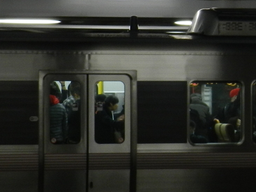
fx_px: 1451
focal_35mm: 196
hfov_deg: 10.0
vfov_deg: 7.6
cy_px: 65
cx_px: 288
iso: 250
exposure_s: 1/25
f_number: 4.6
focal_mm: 10.7
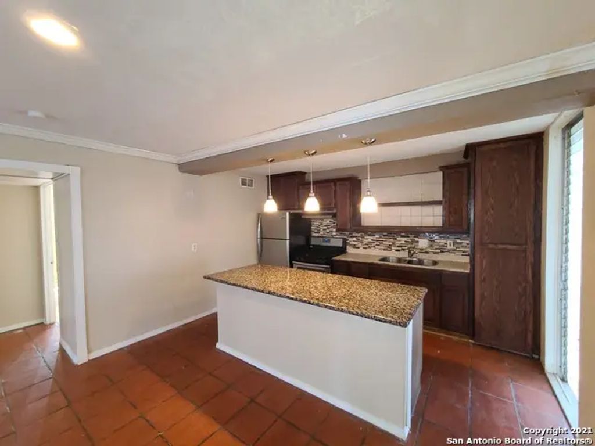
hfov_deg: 106.2
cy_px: 223
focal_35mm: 13
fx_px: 223
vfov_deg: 89.9
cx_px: 298
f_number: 2.2
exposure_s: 1/39
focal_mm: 2.2
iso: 320
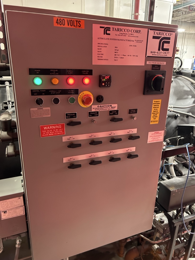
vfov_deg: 67.3
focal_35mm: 26
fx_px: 195
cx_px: 98
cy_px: 130
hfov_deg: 53.1
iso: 400
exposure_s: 1/40
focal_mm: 5.7
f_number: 1.5
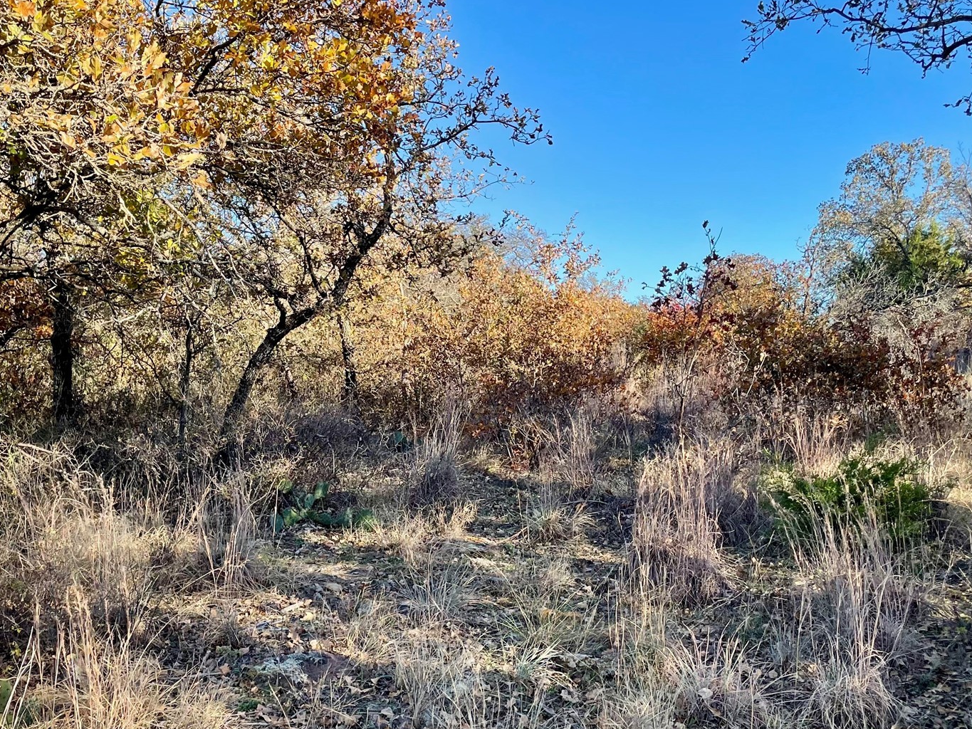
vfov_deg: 36.7
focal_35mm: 39
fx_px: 1095
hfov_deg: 47.6
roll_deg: +0.2
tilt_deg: -0.4
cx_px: 398
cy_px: 436
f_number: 1.6
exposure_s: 1/801
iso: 32
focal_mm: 4.2
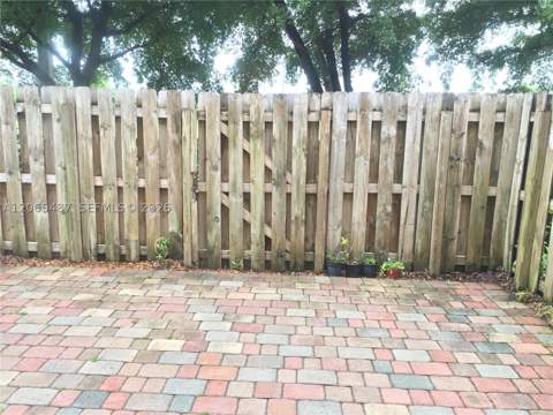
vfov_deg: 48.2
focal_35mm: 29
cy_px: 208
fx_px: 463
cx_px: 276
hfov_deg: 61.7
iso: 40
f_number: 2.2
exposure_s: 1/120
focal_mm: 4.15
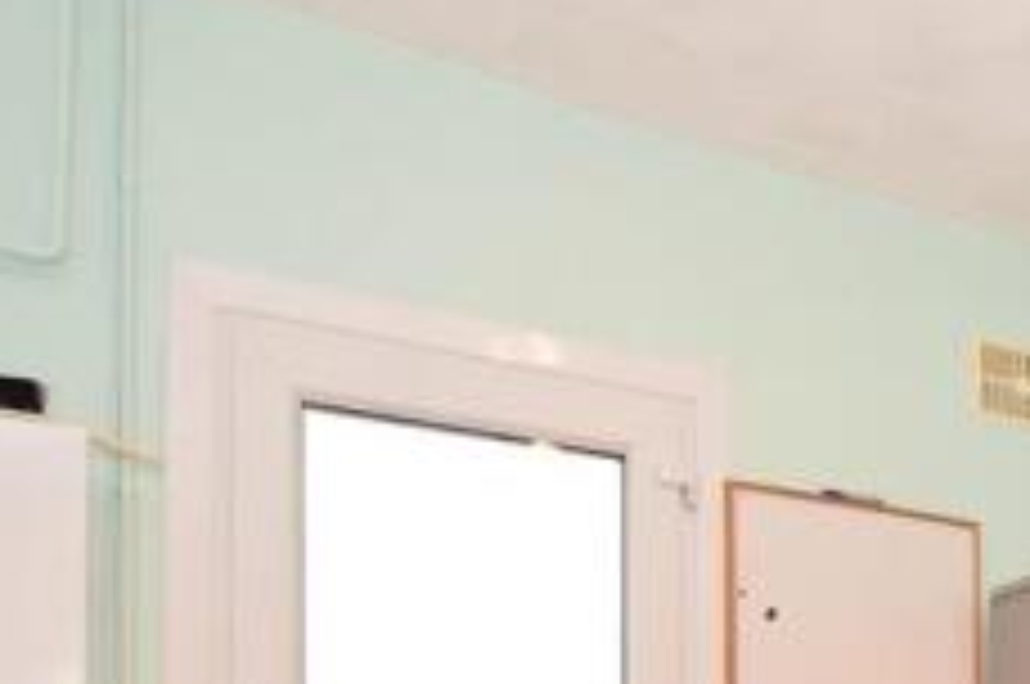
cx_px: 1093
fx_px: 1229
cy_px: 871
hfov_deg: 38.7
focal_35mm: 43
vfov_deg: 26.7
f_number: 10
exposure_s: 1/25
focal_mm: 10
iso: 500
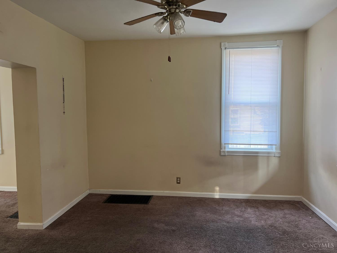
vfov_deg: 53.1
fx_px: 253
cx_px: 168
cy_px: 126
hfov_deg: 67.3
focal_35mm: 26
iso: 160
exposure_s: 1/60
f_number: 1.5
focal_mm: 5.7
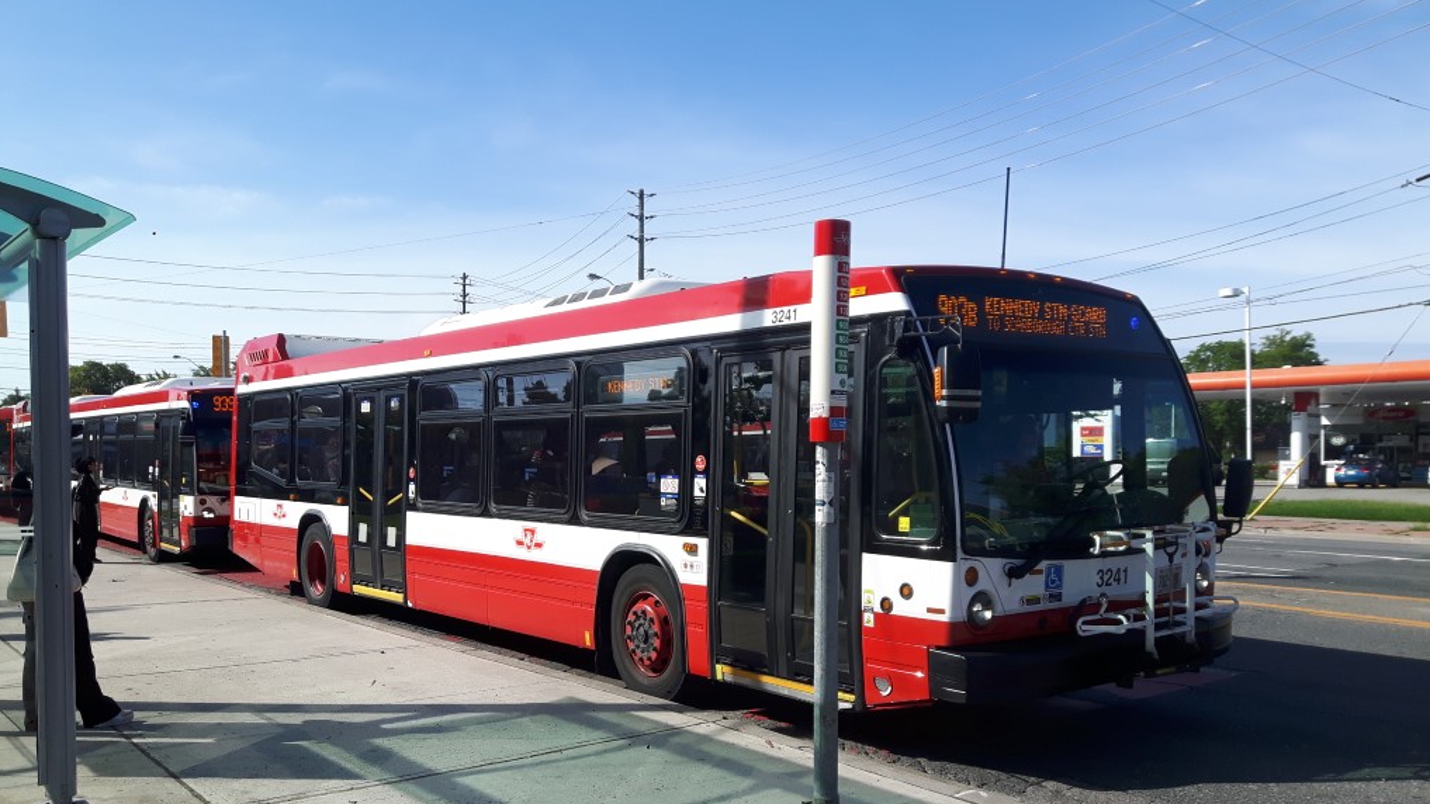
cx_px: 714
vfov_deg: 34.5
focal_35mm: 34
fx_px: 1289
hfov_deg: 58.0
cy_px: 484
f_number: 1.9
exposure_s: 1/1193
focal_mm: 3.7
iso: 40
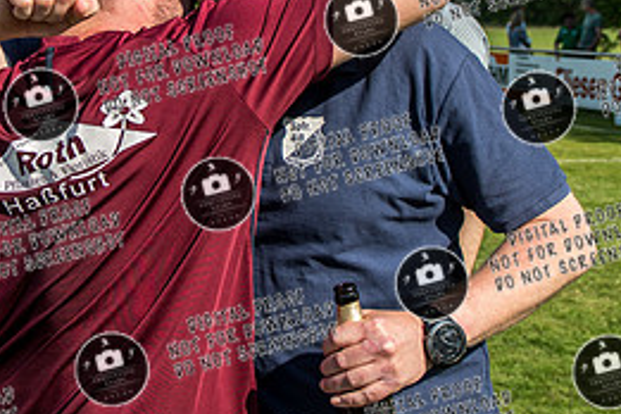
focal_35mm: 80
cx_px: 195
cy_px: 48
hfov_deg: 25.2
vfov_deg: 16.8
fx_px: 1380
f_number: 4
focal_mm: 24
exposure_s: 1/640
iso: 80
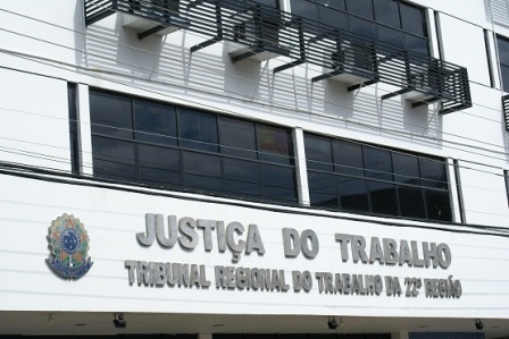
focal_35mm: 75
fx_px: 1061
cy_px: 170
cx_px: 254
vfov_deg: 18.2
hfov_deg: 27.0
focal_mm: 50
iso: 100
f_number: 9
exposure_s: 1/250
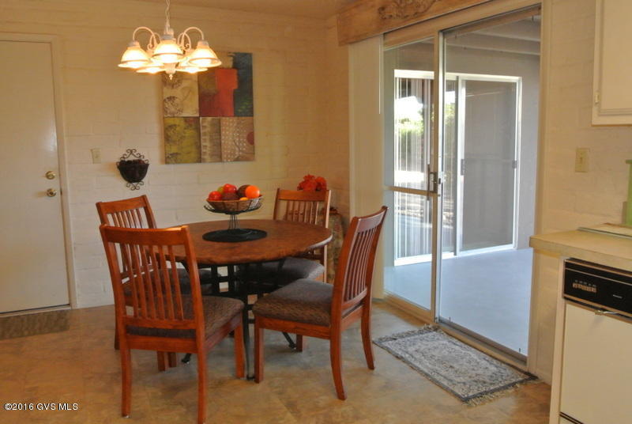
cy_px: 212
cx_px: 316
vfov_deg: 45.1
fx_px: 510
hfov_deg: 63.6
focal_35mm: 29
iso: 1600
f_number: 3.5
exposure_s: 1/8
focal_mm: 11
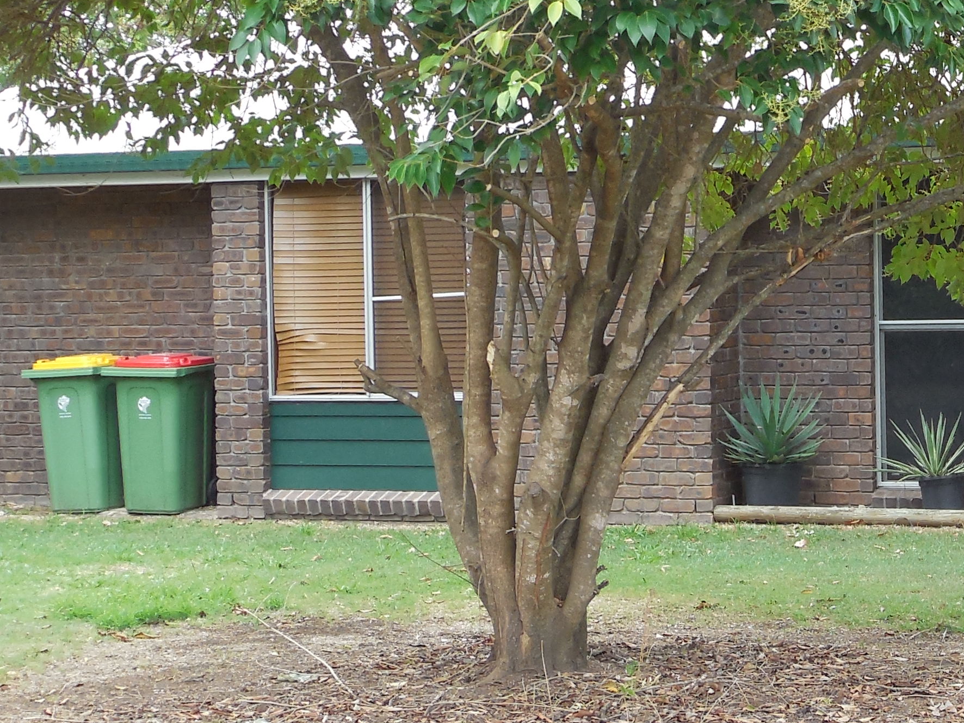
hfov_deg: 18.6
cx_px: 870
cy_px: 355
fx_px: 2896
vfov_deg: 14.2
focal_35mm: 104
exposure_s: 1/160
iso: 125
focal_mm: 7.1
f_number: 3.6
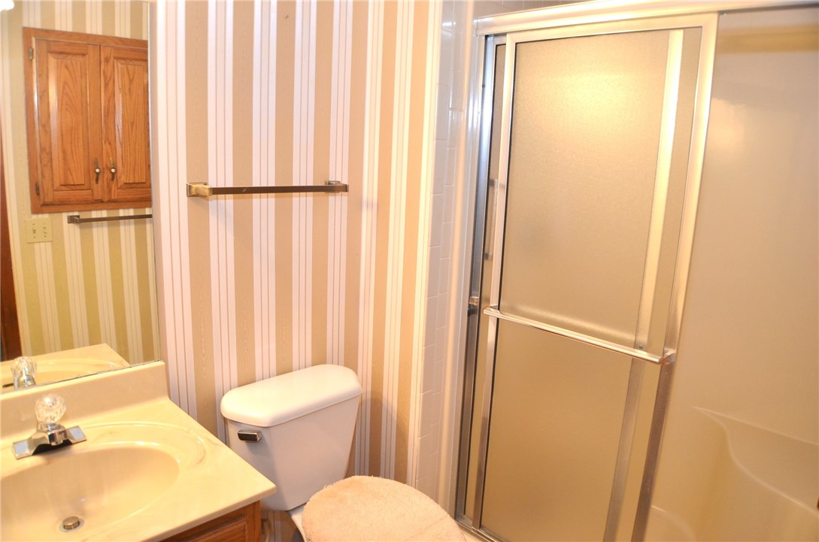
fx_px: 749
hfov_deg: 57.3
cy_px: 271
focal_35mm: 33
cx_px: 410
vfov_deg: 39.8
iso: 800
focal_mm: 22
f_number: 4
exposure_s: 1/60
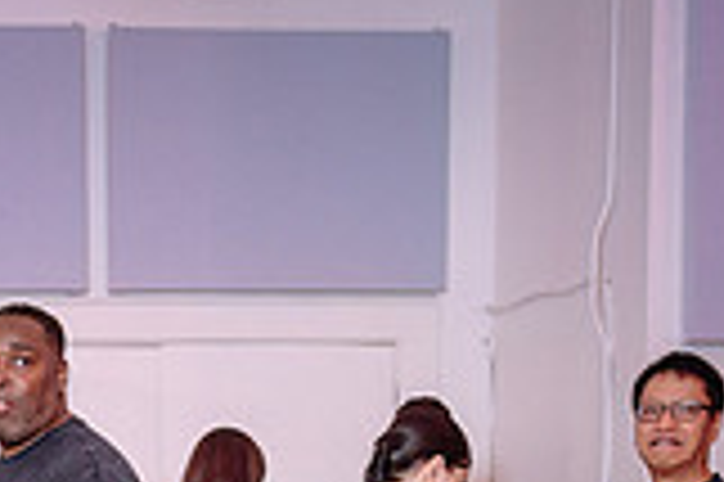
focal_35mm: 112
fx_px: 2250
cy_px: 809
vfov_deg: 11.5
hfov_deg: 17.9
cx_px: 9
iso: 1000
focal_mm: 31
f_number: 3.2
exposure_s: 1/80
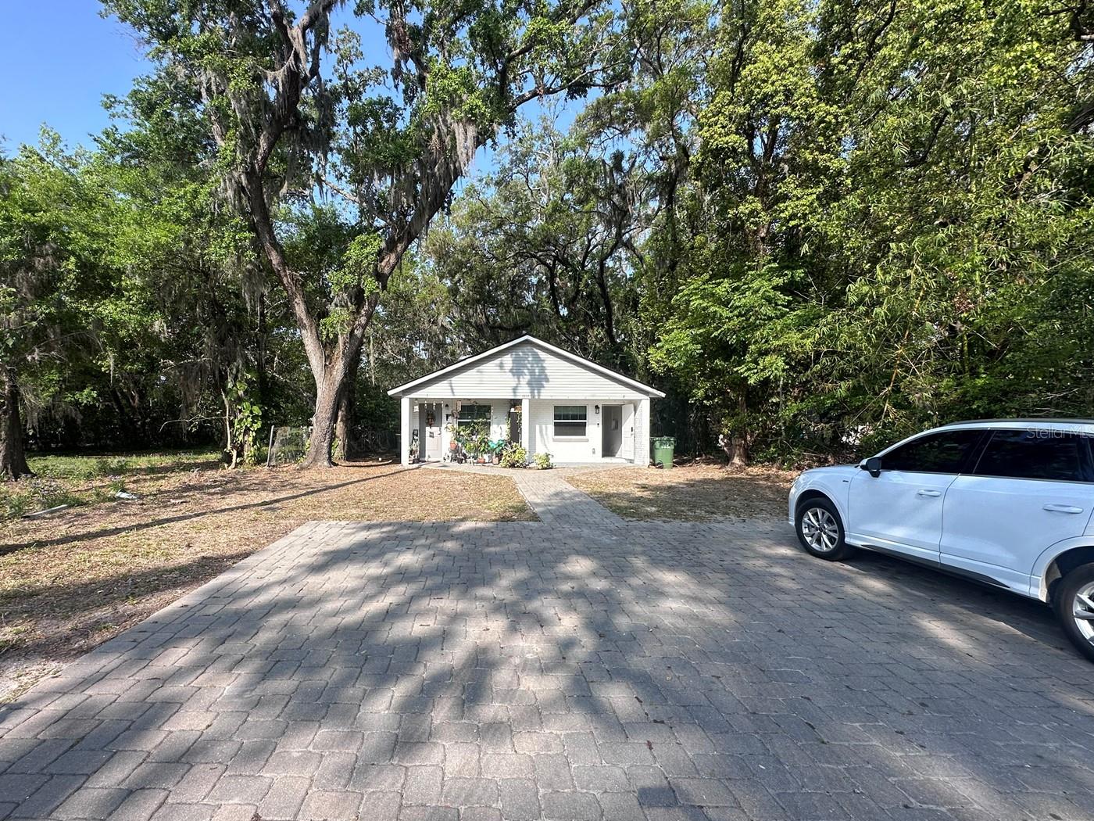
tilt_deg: +1.1
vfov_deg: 78.0
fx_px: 506
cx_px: 475
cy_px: 432
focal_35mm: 16
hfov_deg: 94.0
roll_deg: -0.7
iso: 40
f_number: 2.2
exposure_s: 1/1125
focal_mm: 2.22
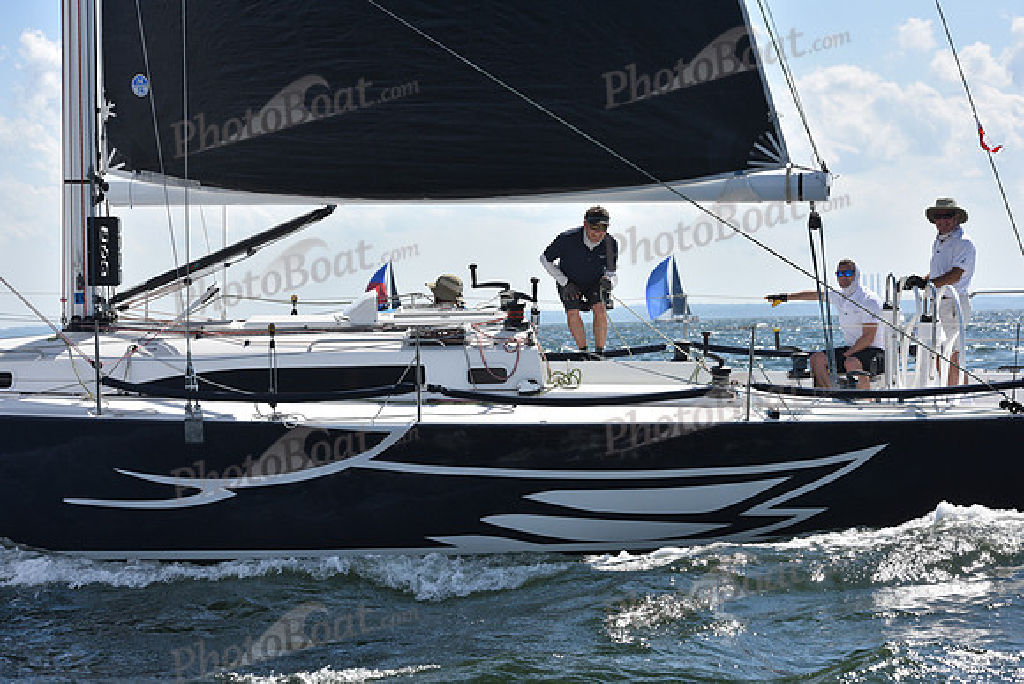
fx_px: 2447
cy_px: 342
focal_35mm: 86
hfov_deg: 23.6
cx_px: 512
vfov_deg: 15.9
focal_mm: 86
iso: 320
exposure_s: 1/1250
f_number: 9
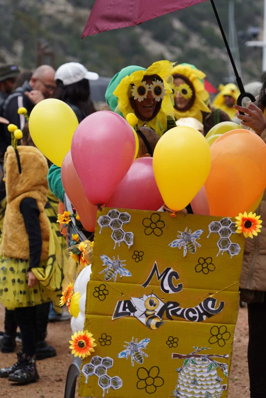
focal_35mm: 120
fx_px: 1328
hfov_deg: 11.4
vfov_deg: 17.0
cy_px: 182
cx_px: 149
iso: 100
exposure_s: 1/200
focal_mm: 105
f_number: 4.5
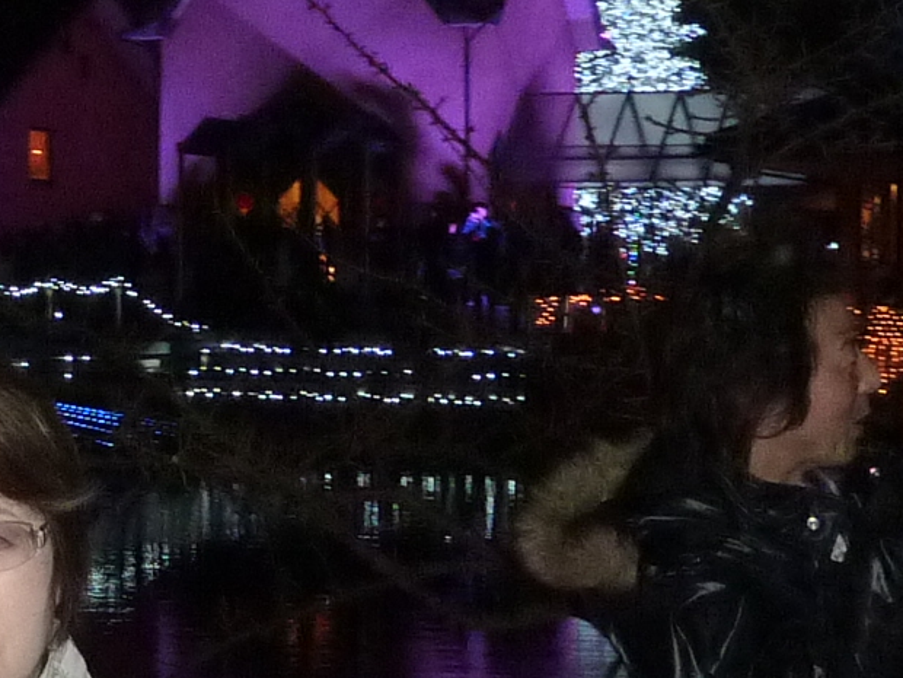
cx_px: -162
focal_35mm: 109
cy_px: 257
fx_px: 2843
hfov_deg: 17.3
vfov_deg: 13.6
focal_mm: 4.1
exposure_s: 1/8
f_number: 3.3
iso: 320
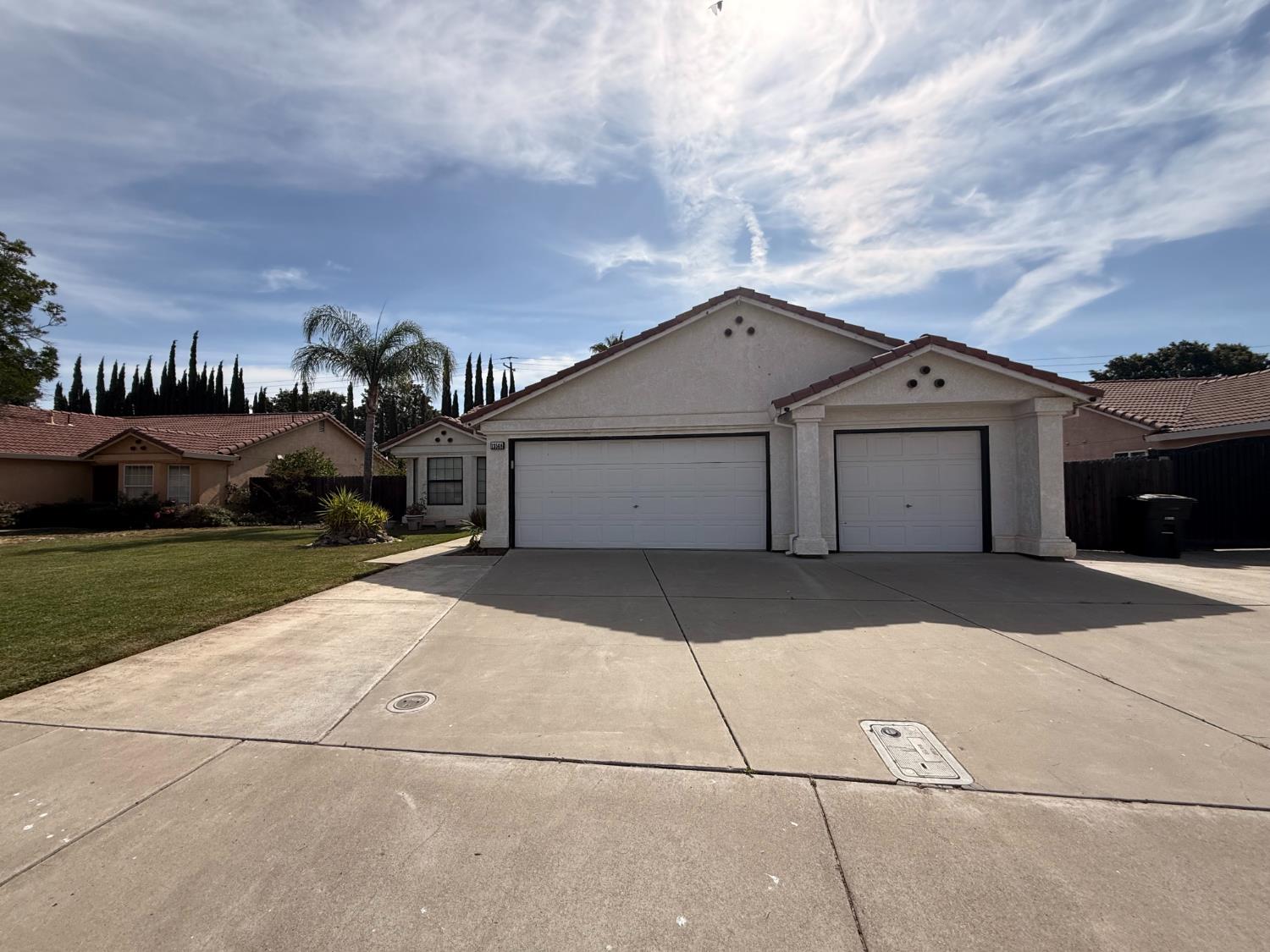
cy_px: 476
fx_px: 514
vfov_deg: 85.7
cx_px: 635
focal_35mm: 14
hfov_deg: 102.1
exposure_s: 1/2717
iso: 50
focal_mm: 2.22
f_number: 2.2
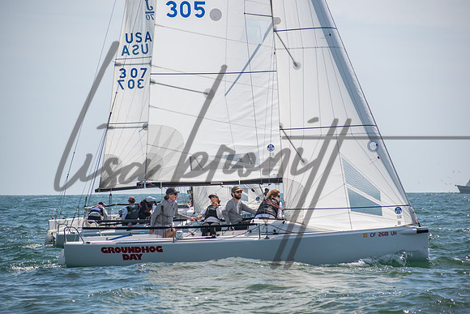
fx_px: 2644
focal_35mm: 202
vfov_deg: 6.8
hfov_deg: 10.2
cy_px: 157
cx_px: 235
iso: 200
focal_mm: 135
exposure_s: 1/1000
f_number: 6.3
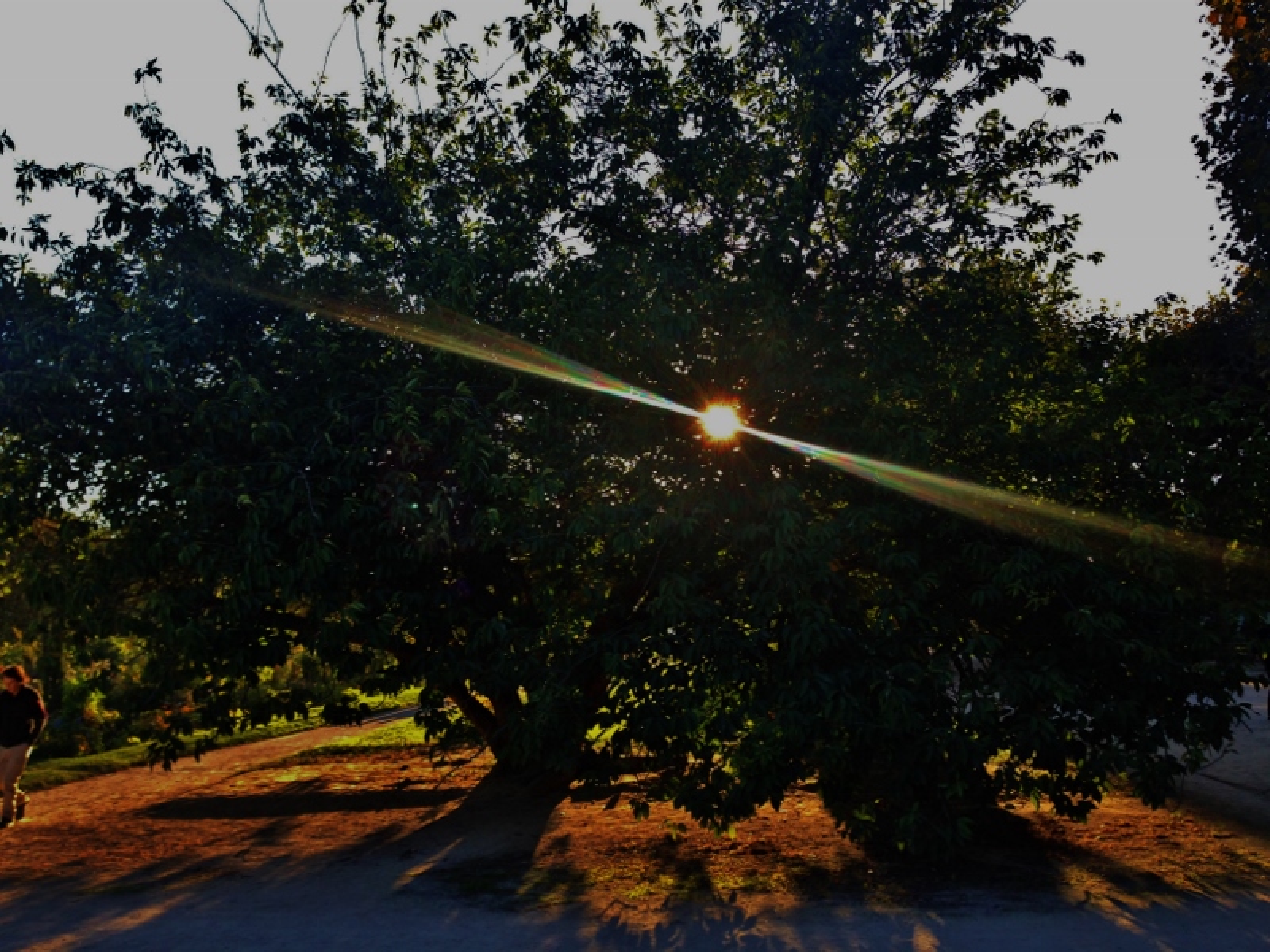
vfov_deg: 42.9
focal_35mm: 33
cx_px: 635
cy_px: 476
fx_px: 1211
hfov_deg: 55.4
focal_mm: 4.13
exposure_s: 1/242
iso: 50
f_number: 2.4
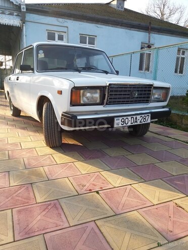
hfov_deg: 51.4
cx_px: 94
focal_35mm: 27
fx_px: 196
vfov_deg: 65.3
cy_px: 125
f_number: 1.9
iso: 40
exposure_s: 1/286
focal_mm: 3.7
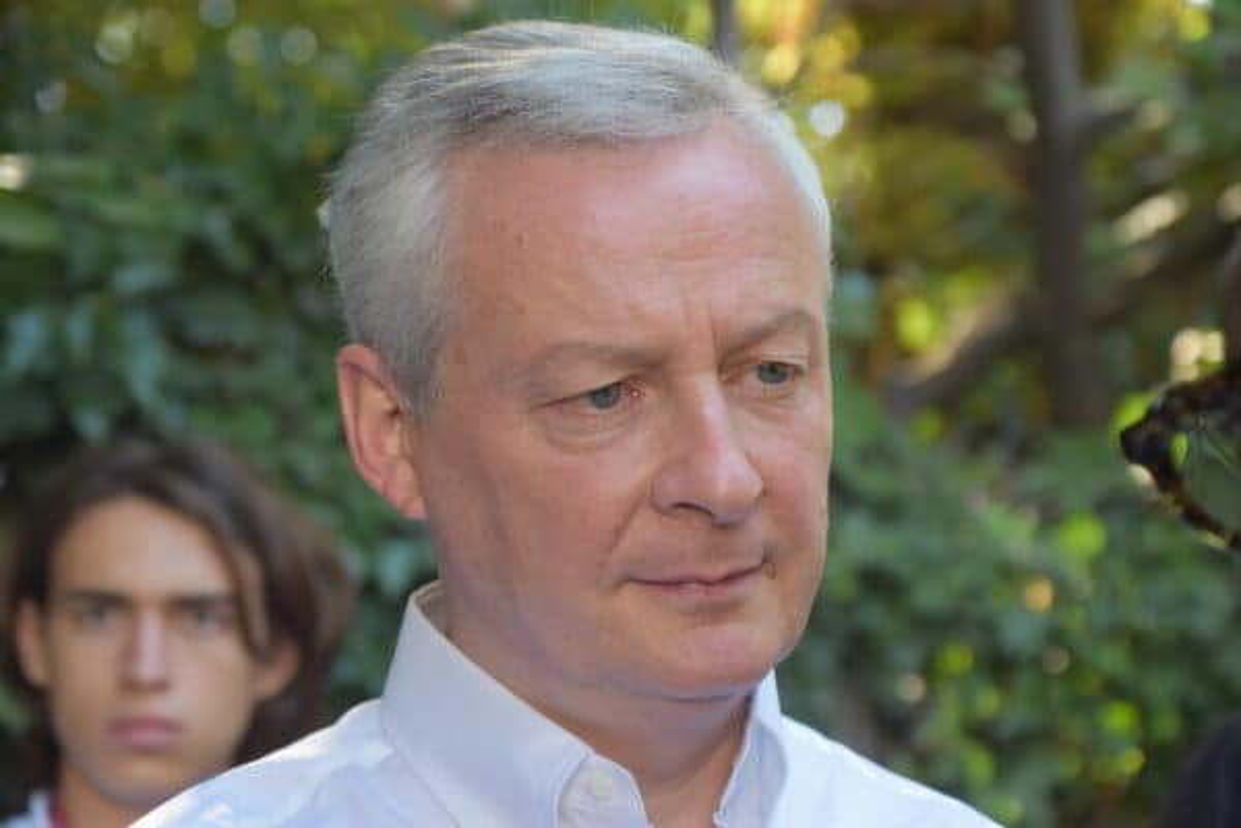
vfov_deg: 11.4
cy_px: 414
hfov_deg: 17.1
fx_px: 4136
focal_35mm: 120
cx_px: 620
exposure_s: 1/160
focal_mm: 80
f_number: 5.3
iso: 800
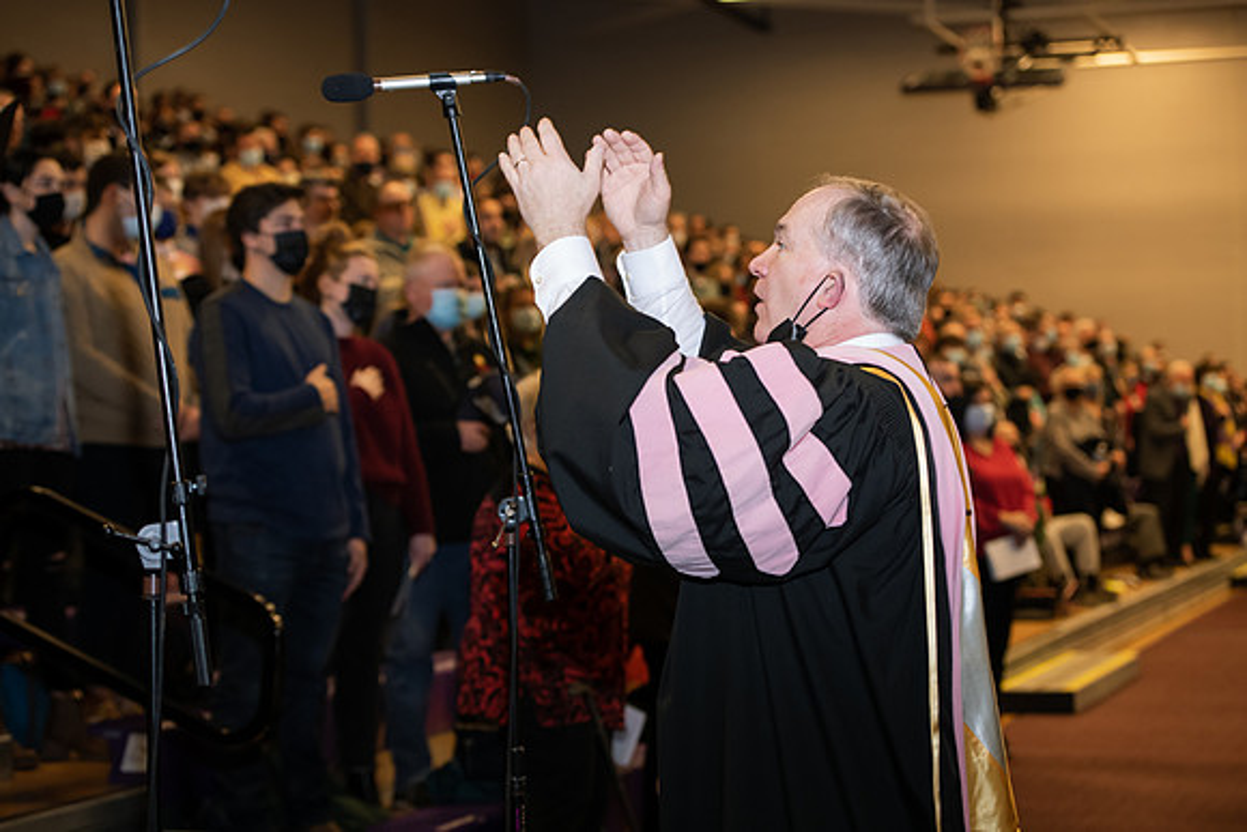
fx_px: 2425
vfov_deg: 19.5
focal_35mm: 70
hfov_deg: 28.8
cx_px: 624
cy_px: 416
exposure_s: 1/200
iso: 1600
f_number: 3.5
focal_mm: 70
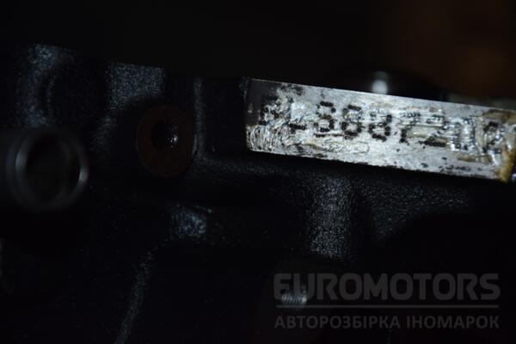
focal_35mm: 158
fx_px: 2257
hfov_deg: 13.0
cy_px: 172
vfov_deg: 8.7
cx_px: 258
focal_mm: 105
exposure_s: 1/60
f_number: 5.6
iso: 800
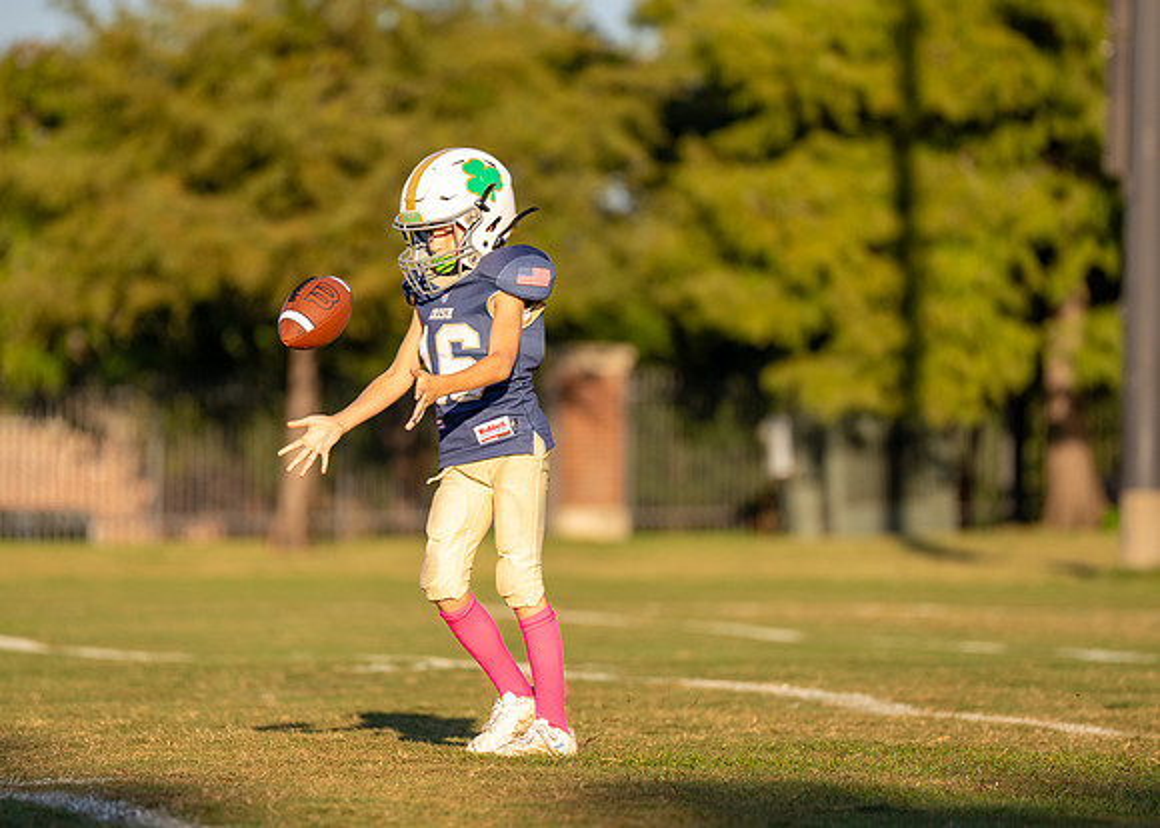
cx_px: 497
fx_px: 9547
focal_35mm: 290
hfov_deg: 7.0
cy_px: 379
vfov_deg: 5.0
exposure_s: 1/2500
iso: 400
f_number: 2.8
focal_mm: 200
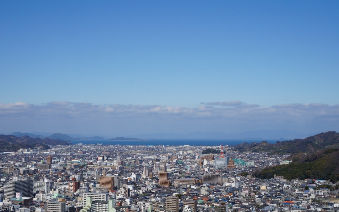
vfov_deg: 25.6
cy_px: 115
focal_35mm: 51
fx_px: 467
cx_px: 161
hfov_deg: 39.9
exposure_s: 1/500
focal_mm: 31
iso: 200
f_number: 13
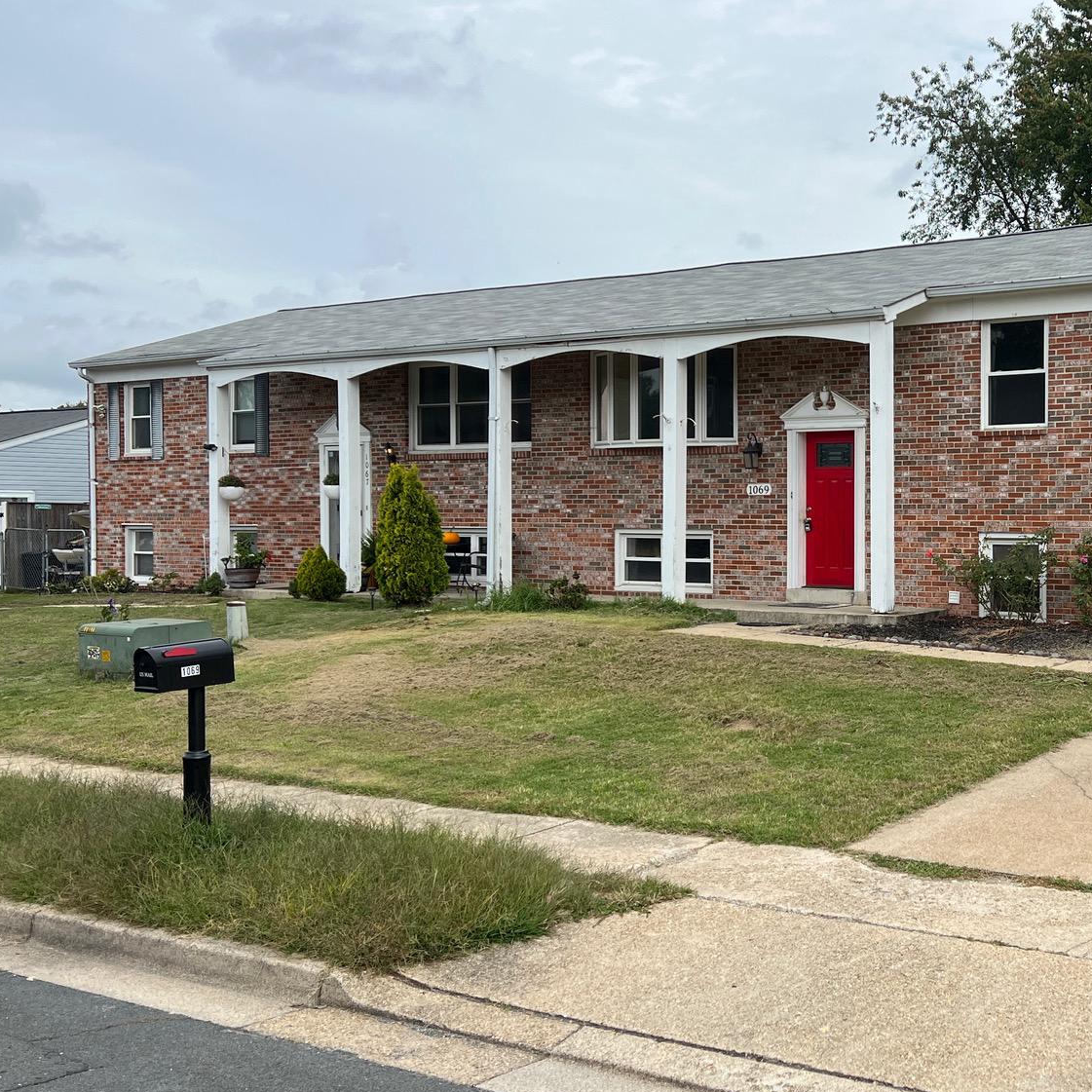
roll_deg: +0.4
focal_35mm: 42
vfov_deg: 40.0
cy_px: 529
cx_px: 916
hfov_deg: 38.1
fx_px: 1499
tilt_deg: -0.9
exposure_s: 1/3571
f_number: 1.5
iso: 50
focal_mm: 5.7
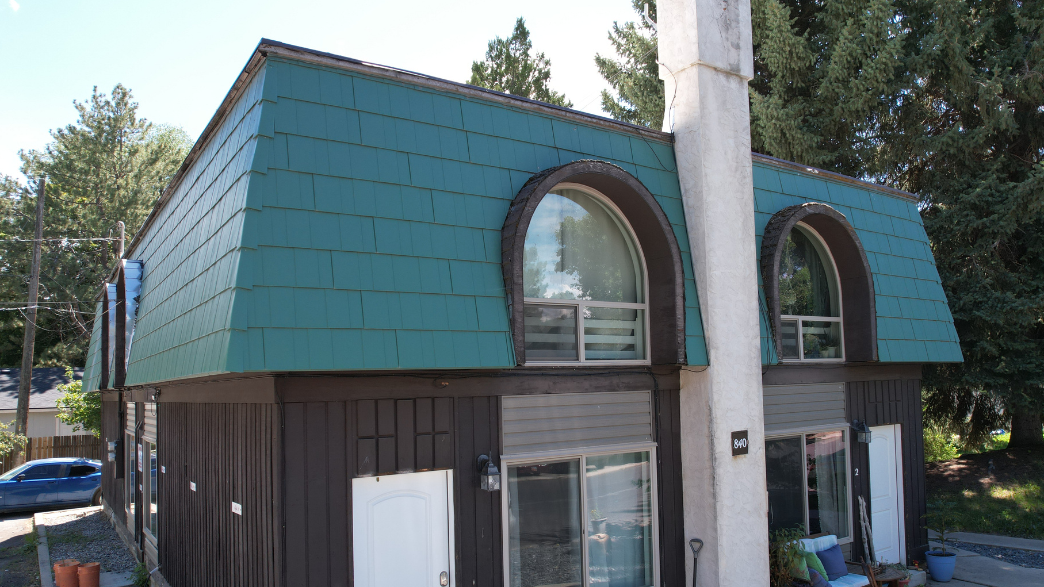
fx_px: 720
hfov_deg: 71.8
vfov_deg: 44.3
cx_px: 560
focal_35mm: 26
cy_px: 331
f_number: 2.8
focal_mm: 8.38
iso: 100
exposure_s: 1/500
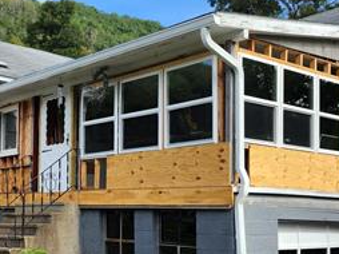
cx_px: 53
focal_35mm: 58
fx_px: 567
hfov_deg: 32.1
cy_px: 194
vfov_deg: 24.9
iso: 12
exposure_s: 1/507
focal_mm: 6.4
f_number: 1.8
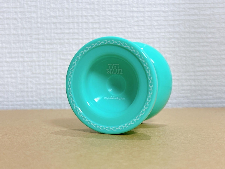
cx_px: 112
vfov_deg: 30.3
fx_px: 312
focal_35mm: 48
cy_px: 84
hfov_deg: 39.7
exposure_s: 1/100
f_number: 1.78
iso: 80
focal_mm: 6.86
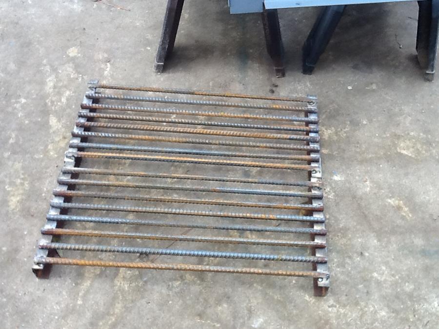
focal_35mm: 44
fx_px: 558
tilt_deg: -52.6
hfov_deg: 42.9
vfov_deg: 32.9
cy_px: 164
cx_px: 220
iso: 40
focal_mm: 2.03
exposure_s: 1/181
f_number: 2.4
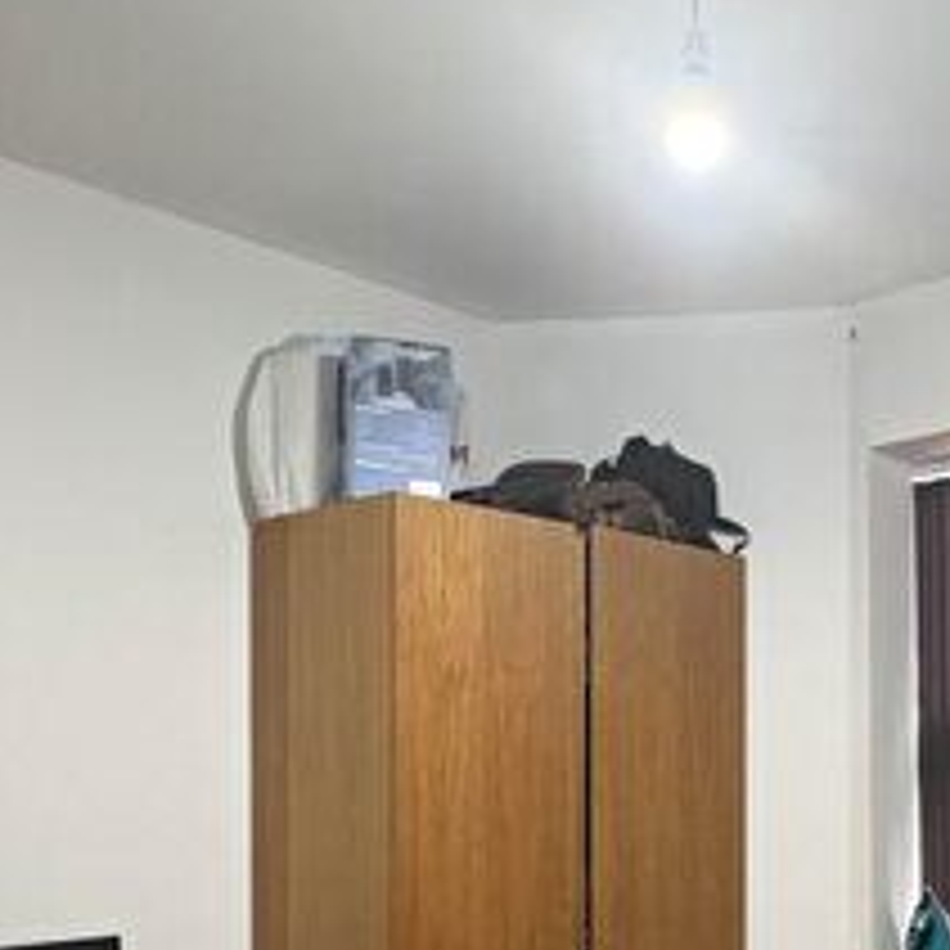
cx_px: 779
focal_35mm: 41
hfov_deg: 39.1
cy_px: 763
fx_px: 1273
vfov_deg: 39.3
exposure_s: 1/50
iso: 320
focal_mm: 2.22
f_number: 2.2
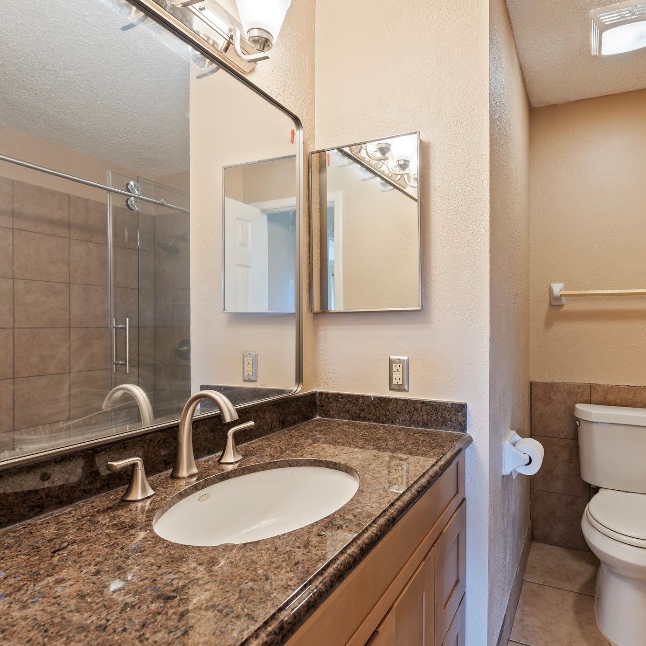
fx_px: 422
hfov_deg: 73.3
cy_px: 328
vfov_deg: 74.8
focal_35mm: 20
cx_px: 410
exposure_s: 1/2
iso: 125
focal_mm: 15
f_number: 6.3
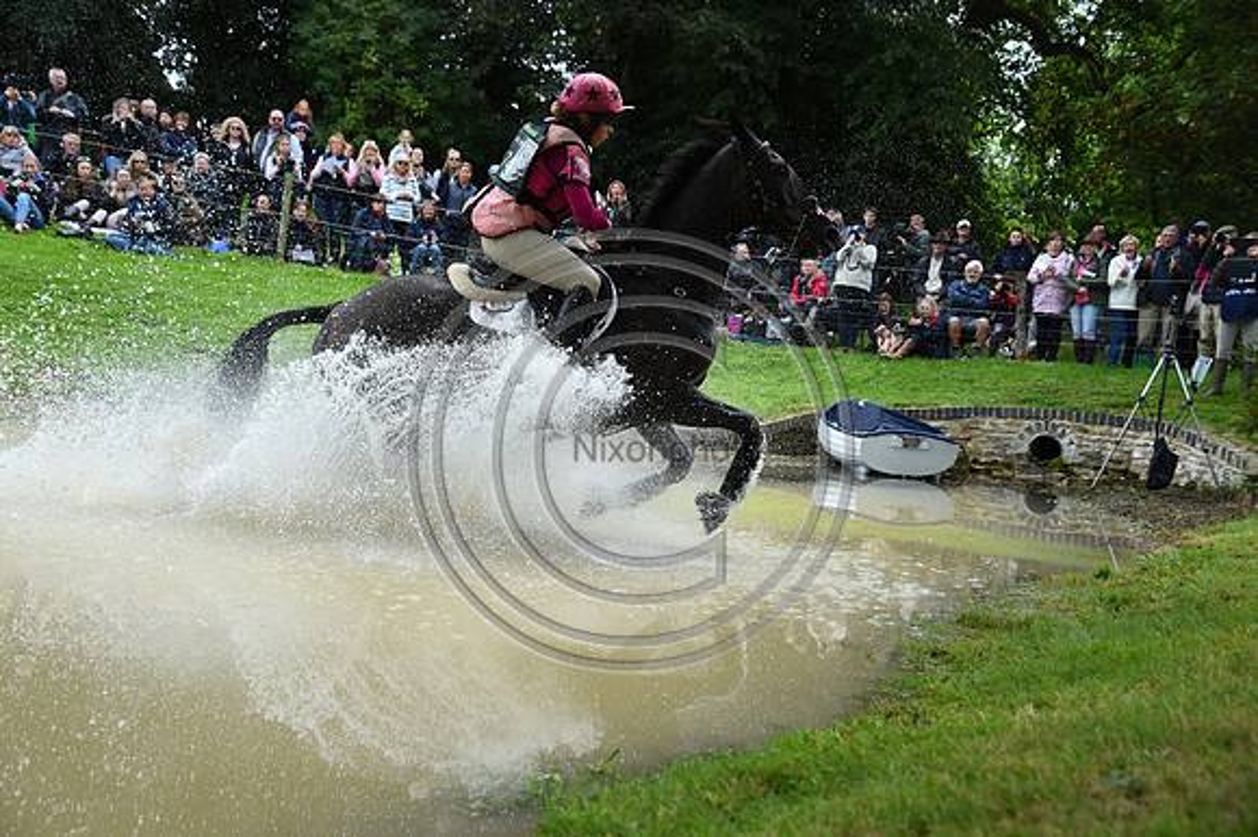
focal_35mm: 44
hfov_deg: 44.5
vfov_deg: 30.5
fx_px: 1537
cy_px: 418
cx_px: 629
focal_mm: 44
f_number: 4.2
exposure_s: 1/1250
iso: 800
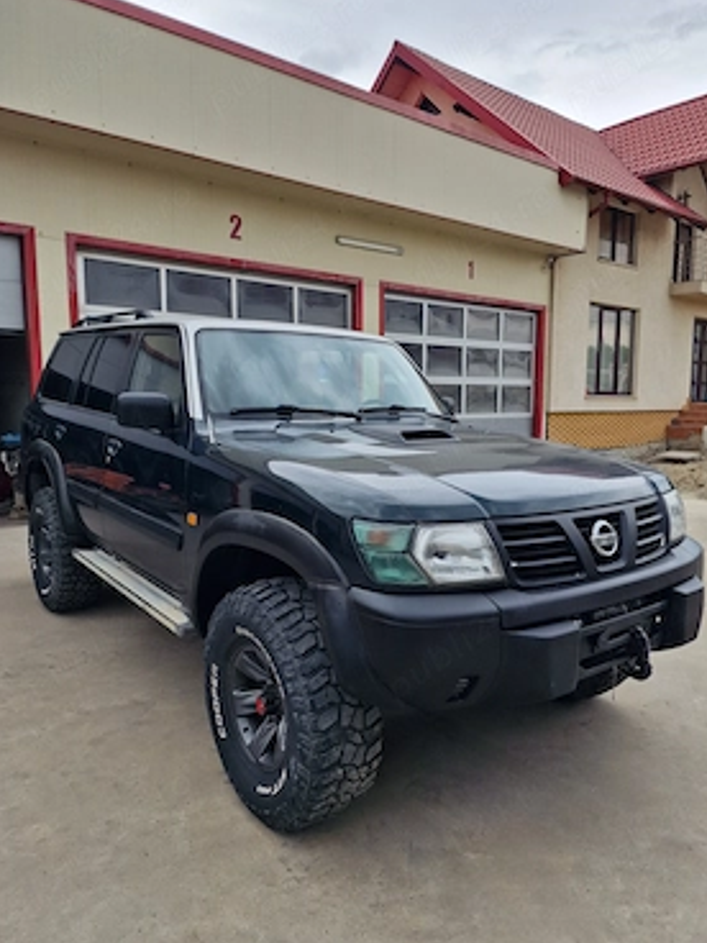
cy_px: 484
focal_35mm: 25
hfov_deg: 54.8
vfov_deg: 69.4
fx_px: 681
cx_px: 379
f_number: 1.8
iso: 50
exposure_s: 1/833
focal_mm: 6.4
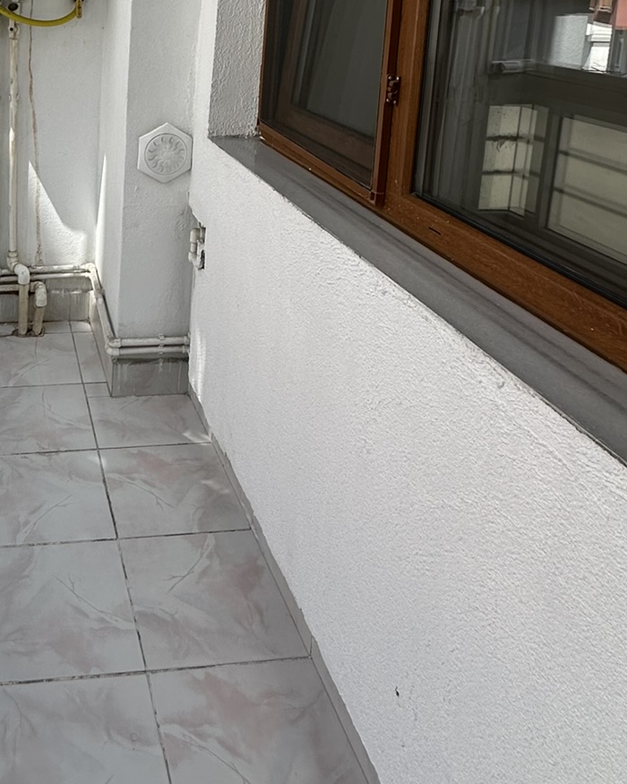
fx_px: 742
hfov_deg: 42.3
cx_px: 73
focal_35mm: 32
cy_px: 70
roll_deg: -2.7
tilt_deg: -7.0
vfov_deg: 49.3
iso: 40
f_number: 2.2
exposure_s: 1/350
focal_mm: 2.22
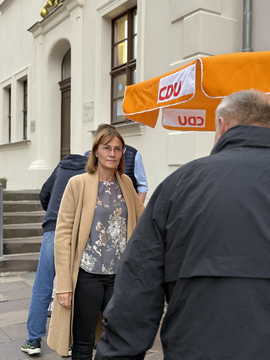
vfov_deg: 39.7
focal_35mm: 48
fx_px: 499
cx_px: 135
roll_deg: -1.2
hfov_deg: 30.3
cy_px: 180
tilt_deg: -0.4
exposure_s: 1/354
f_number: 1.78
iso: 80
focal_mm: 6.76
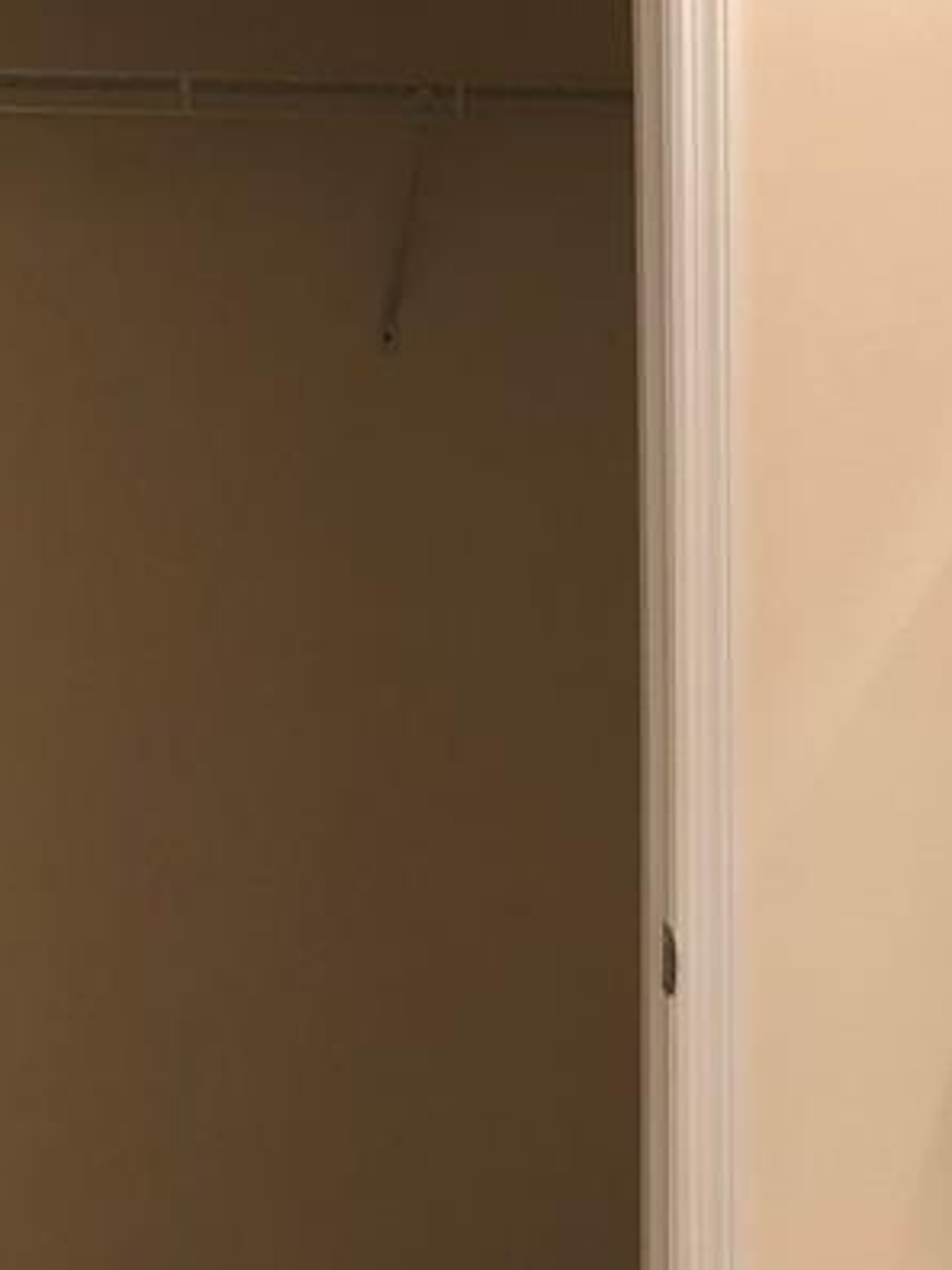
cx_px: 872
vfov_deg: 23.0
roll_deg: +0.7
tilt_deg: -3.4
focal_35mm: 85
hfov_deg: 17.1
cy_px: 505
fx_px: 3119
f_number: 1.8
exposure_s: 1/24
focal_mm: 4
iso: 40
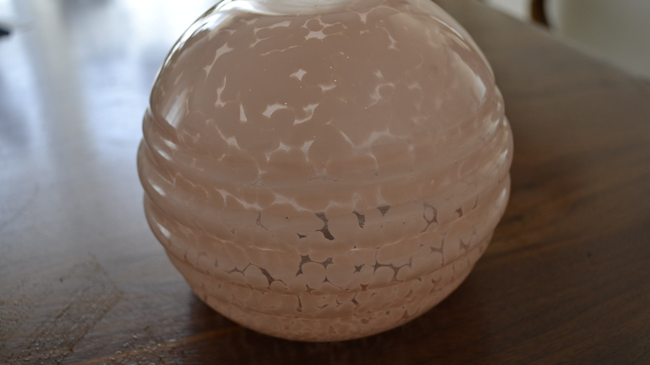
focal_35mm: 41
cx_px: 325
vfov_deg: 29.0
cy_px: 171
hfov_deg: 49.4
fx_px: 707
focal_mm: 26
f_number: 4.2
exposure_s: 1/80
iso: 400
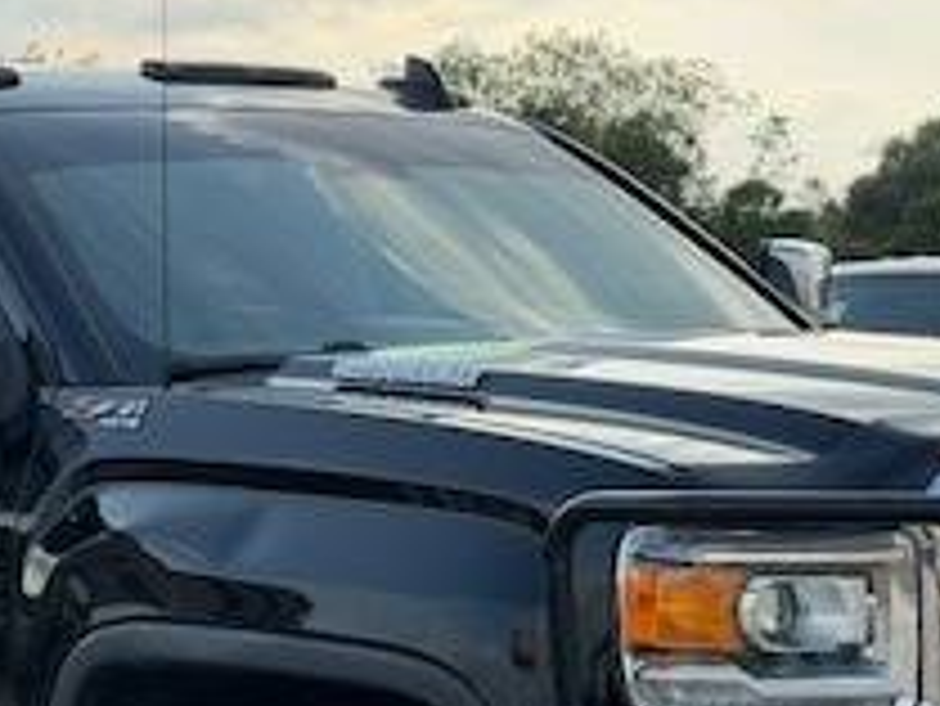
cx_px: 243
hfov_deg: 13.4
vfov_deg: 10.0
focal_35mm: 147
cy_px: 666
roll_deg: +0.5
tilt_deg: -1.7
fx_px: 3994
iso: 100
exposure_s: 1/2208
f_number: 1.78
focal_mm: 6.76
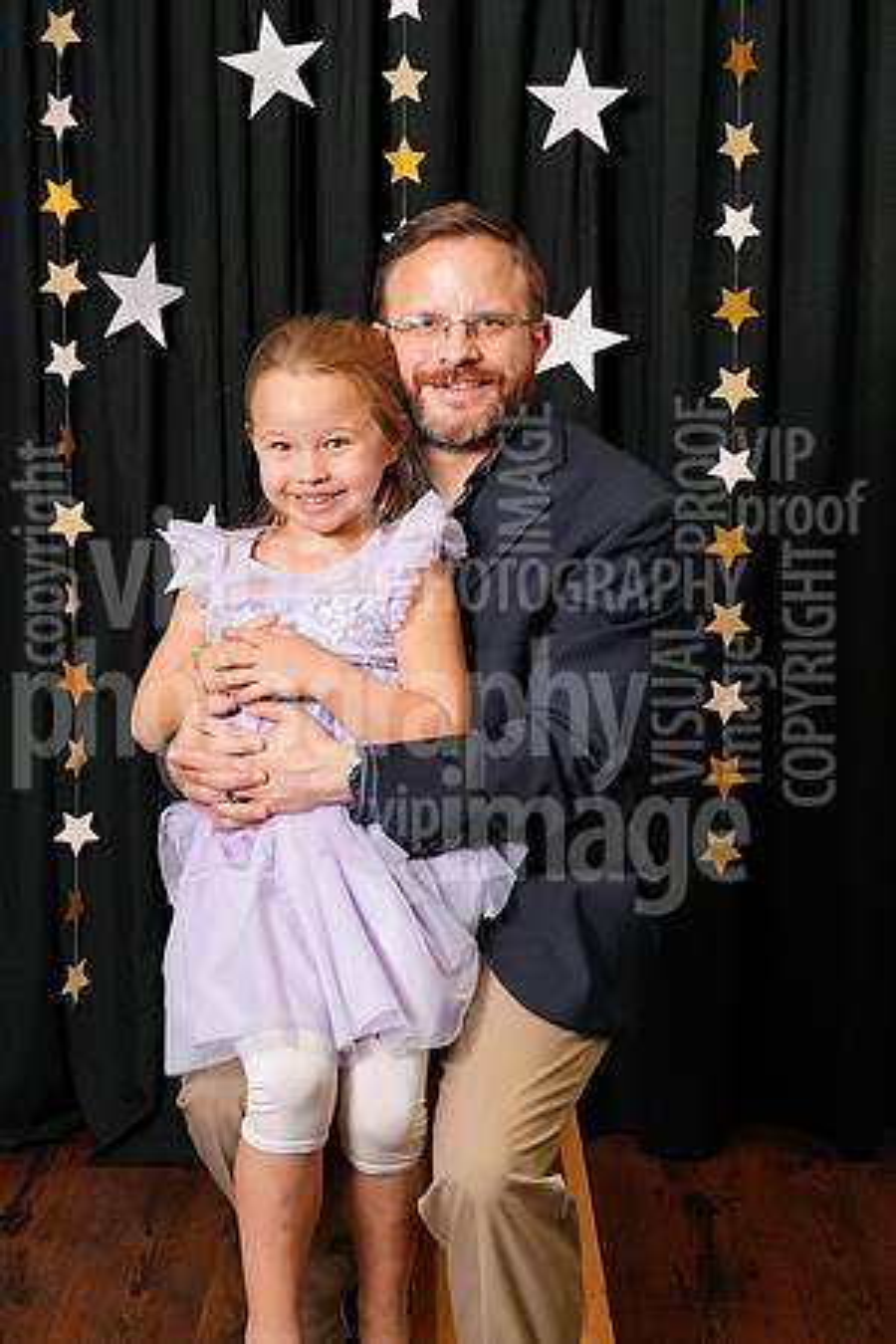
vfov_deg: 27.0
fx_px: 2800
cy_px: 672
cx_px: 448
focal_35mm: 75
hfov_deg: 18.2
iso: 800
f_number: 8
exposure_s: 1/125
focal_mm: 50
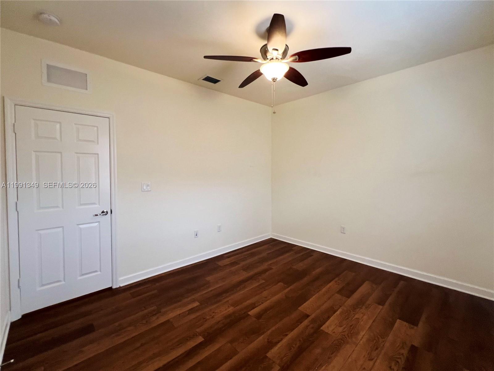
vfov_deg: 89.9
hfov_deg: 106.2
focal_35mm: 13
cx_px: 247
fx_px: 186
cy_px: 186
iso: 200
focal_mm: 1.57
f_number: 1.8
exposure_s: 1/120
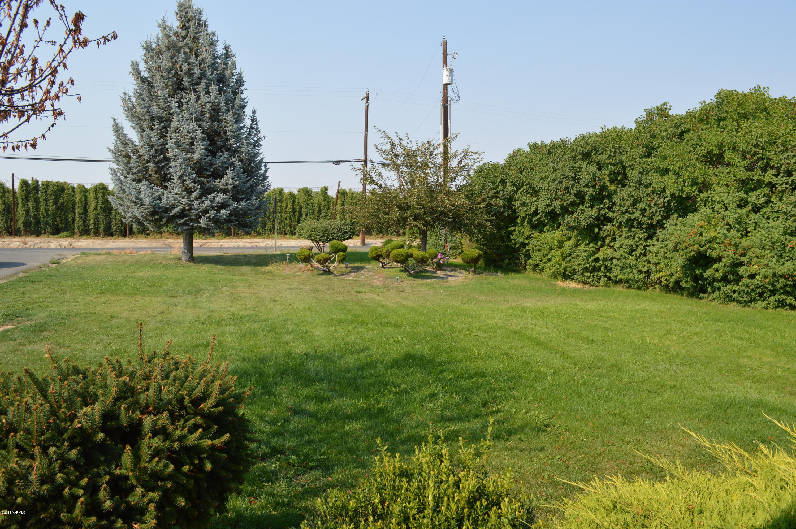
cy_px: 264
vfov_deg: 47.8
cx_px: 398
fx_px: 596
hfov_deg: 67.4
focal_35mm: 27
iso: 100
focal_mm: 18
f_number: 7.1
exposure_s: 1/200
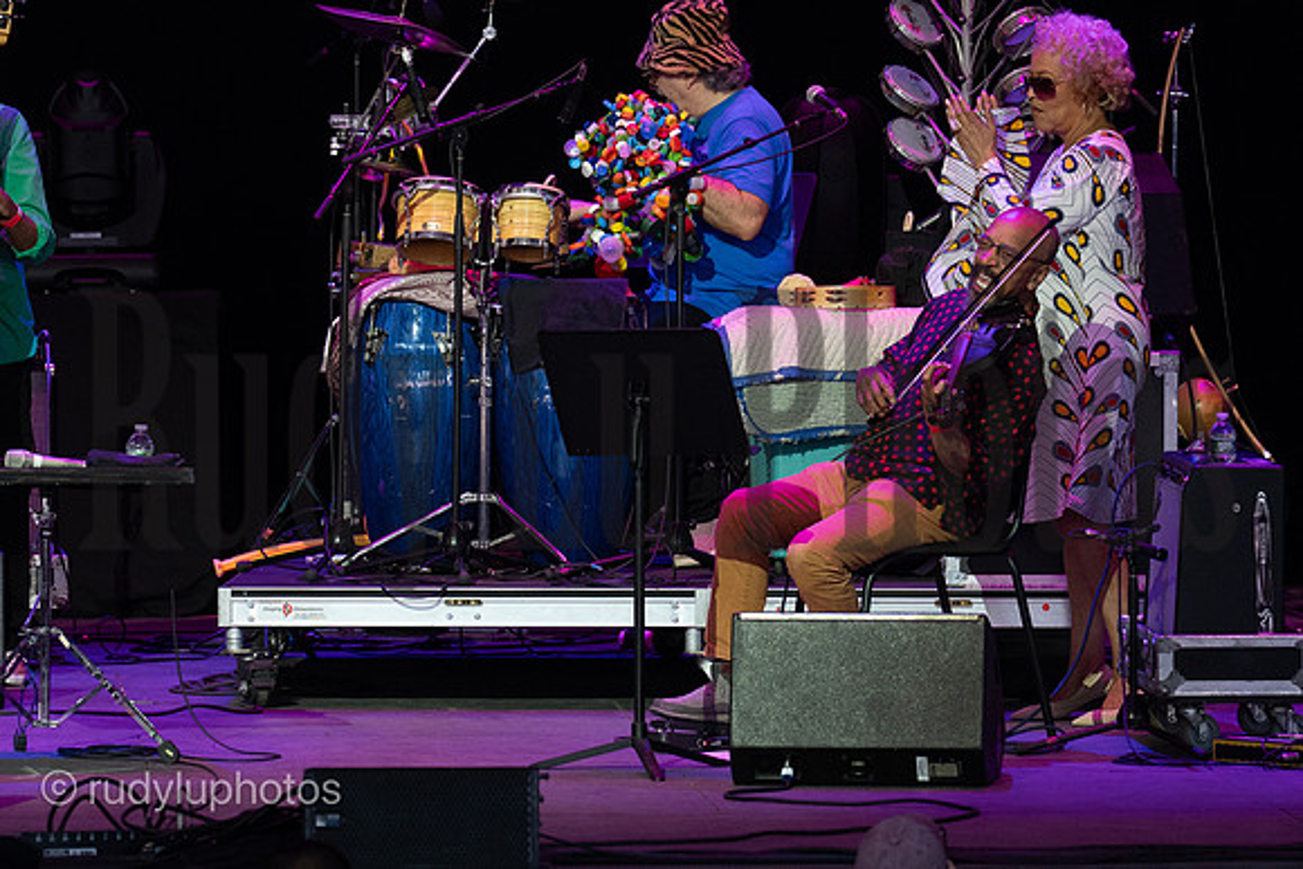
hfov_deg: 6.9
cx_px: 652
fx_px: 10860
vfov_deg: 4.6
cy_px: 434
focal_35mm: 300
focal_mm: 200
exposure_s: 1/400
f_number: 5.6
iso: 3200
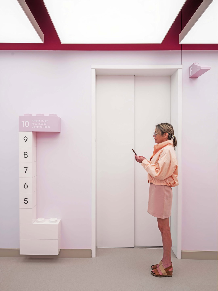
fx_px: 202
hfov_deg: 56.8
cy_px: 146
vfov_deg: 71.6
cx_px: 109
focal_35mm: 24
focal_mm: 30
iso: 200
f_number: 14
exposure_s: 1/10
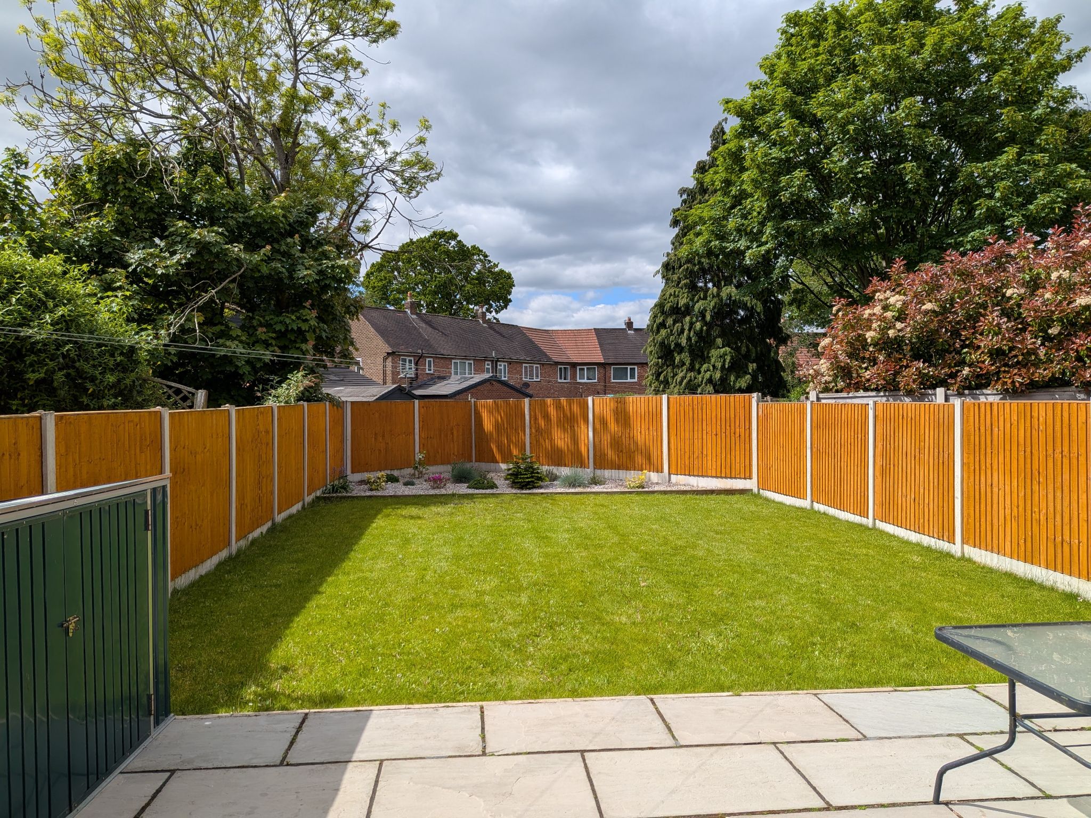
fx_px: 756
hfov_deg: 71.6
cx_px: 546
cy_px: 409
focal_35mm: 24
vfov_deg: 56.8
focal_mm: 4.53
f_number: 1.7
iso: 28
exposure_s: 1/1802
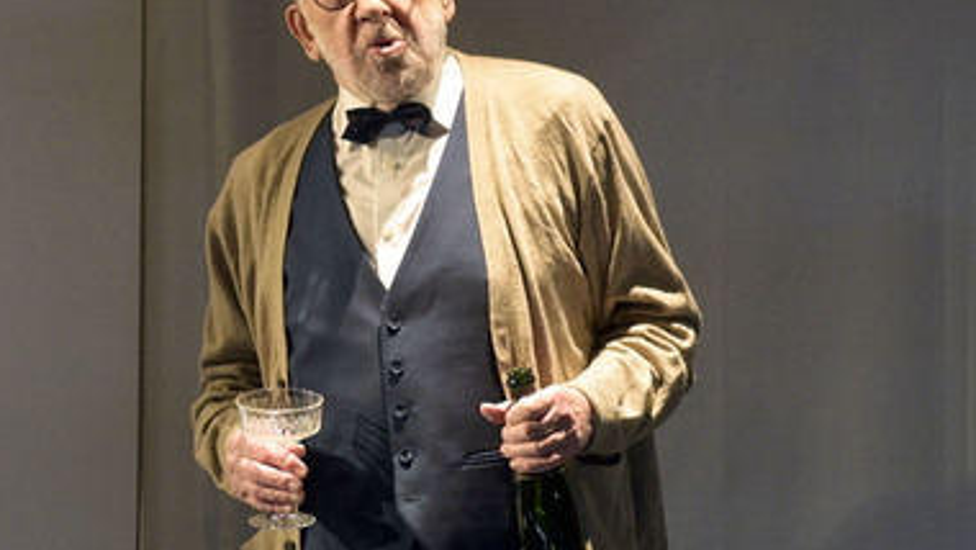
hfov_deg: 6.0
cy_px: 218
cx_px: 405
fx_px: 9319
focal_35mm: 360
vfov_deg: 3.4
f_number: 5.6
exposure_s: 1/400
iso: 8000
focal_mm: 290
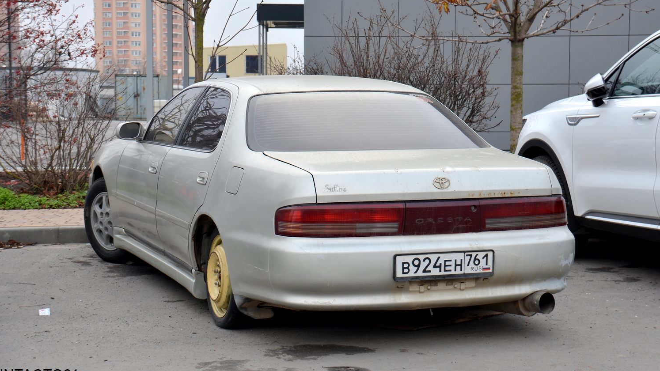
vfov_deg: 14.7
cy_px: 163
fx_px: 1435
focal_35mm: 82
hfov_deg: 25.9
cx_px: 330
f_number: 6.3
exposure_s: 1/160
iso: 200
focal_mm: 52
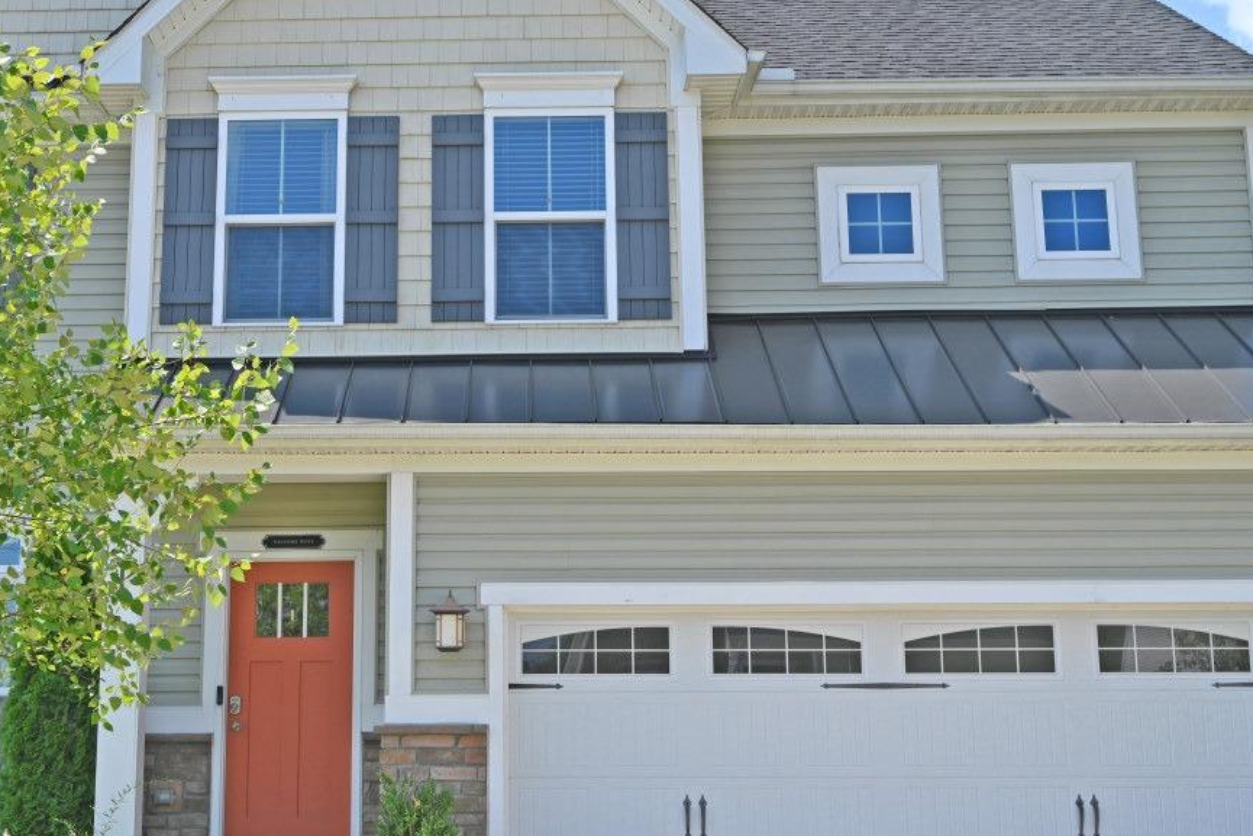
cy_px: 387
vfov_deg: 26.0
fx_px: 1810
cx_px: 479
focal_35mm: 52
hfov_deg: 38.0
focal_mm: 30
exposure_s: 1/320
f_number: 7.1
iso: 100
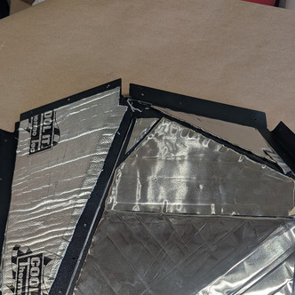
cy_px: 272
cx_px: 152
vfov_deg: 37.9
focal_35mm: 41
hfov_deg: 40.9
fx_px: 395
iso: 31
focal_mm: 6.9
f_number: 1.68
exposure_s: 1/120
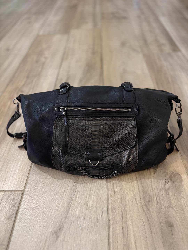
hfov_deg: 53.1
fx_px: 188
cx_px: 94
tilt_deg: -43.5
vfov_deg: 67.3
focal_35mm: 26
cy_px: 125
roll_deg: +1.7
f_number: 1.6
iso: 800
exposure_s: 1/30
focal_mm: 5.96
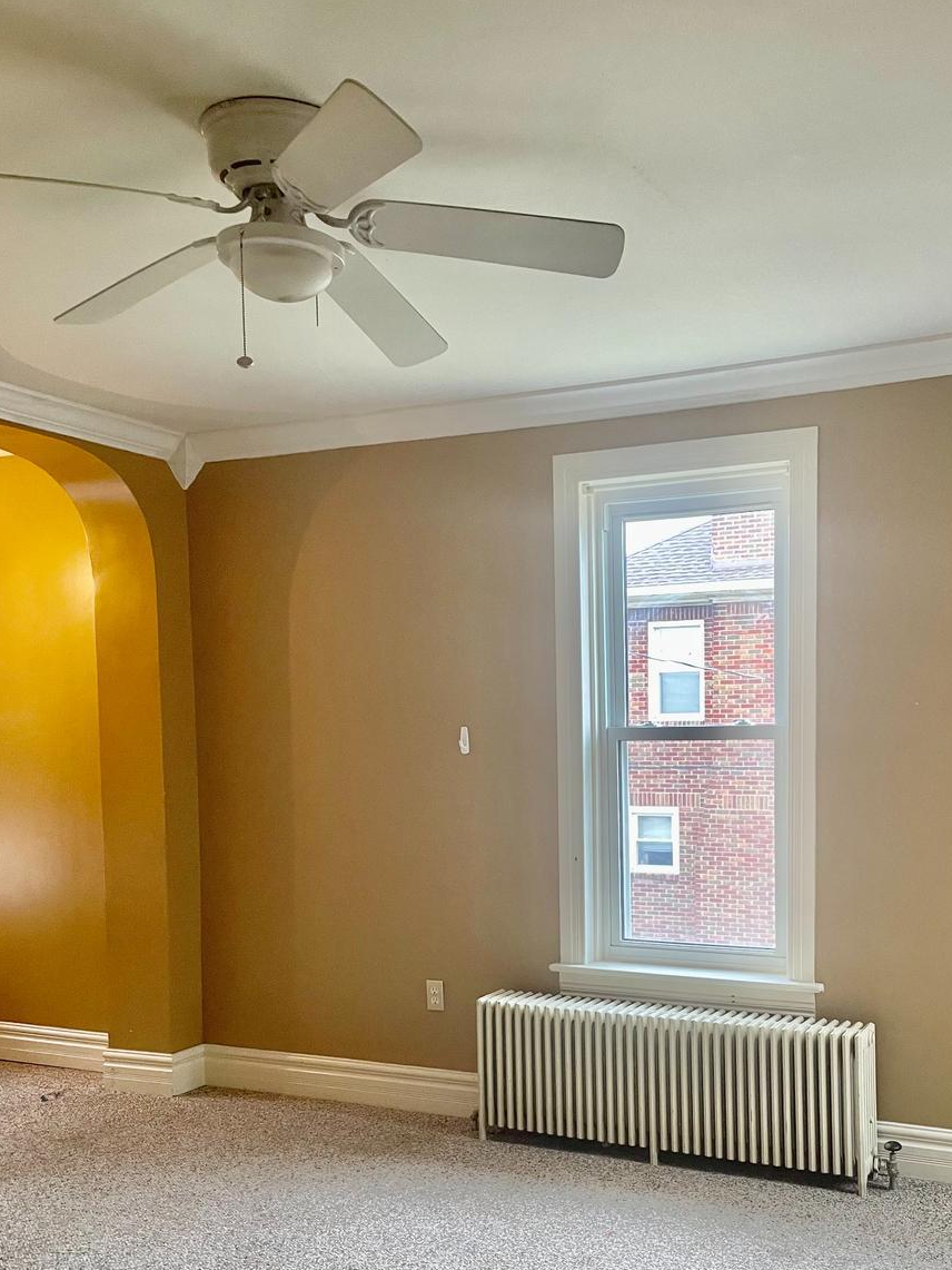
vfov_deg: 52.0
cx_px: 617
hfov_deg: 40.3
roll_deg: +0.0
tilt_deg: -2.8
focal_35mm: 35
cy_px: 809
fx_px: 1283
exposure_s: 1/60
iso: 100
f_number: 1.6
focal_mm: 4.2
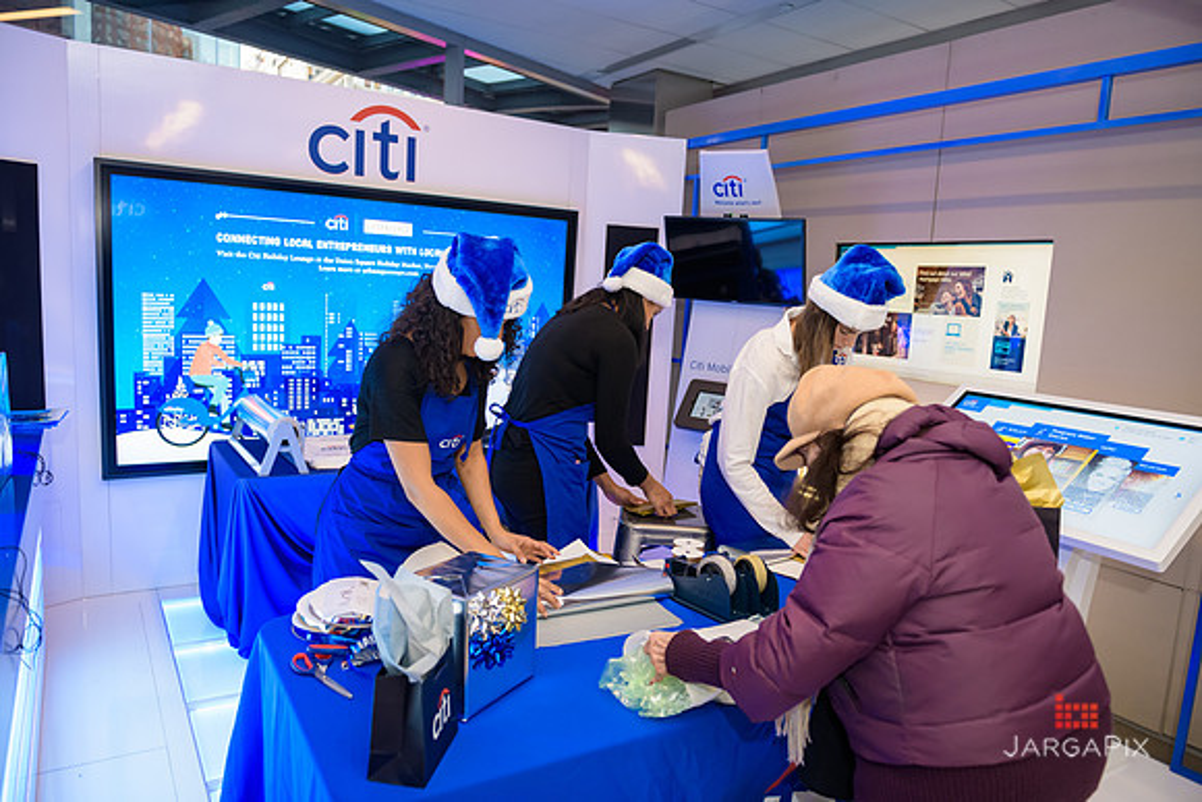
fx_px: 801
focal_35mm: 24
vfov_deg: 53.2
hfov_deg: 73.7
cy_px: 401
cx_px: 601
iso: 800
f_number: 3.2
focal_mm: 24
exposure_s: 1/125
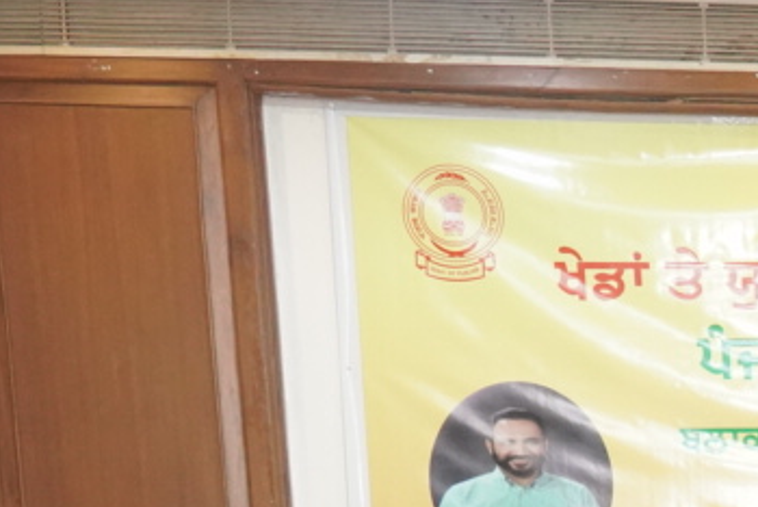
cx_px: 1416
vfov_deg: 10.8
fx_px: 2529
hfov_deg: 14.7
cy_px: 888
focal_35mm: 120
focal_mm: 26
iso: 5000
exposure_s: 1/160
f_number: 4
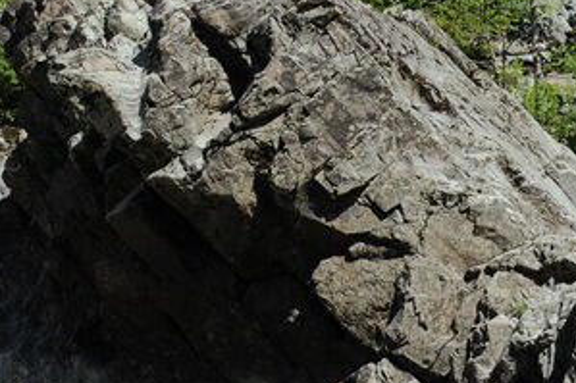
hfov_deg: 11.0
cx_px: 262
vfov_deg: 7.3
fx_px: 2990
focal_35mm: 187
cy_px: 42
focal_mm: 70
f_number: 6.3
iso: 200
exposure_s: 1/800
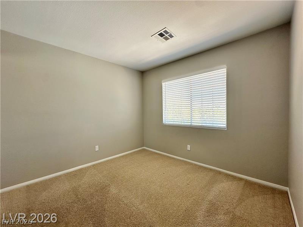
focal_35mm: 14
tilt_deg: -0.5
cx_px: 152
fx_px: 123
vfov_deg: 85.7
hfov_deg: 102.1
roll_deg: +0.8
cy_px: 114
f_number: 2.2
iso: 40
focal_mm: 2.22
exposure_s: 1/215
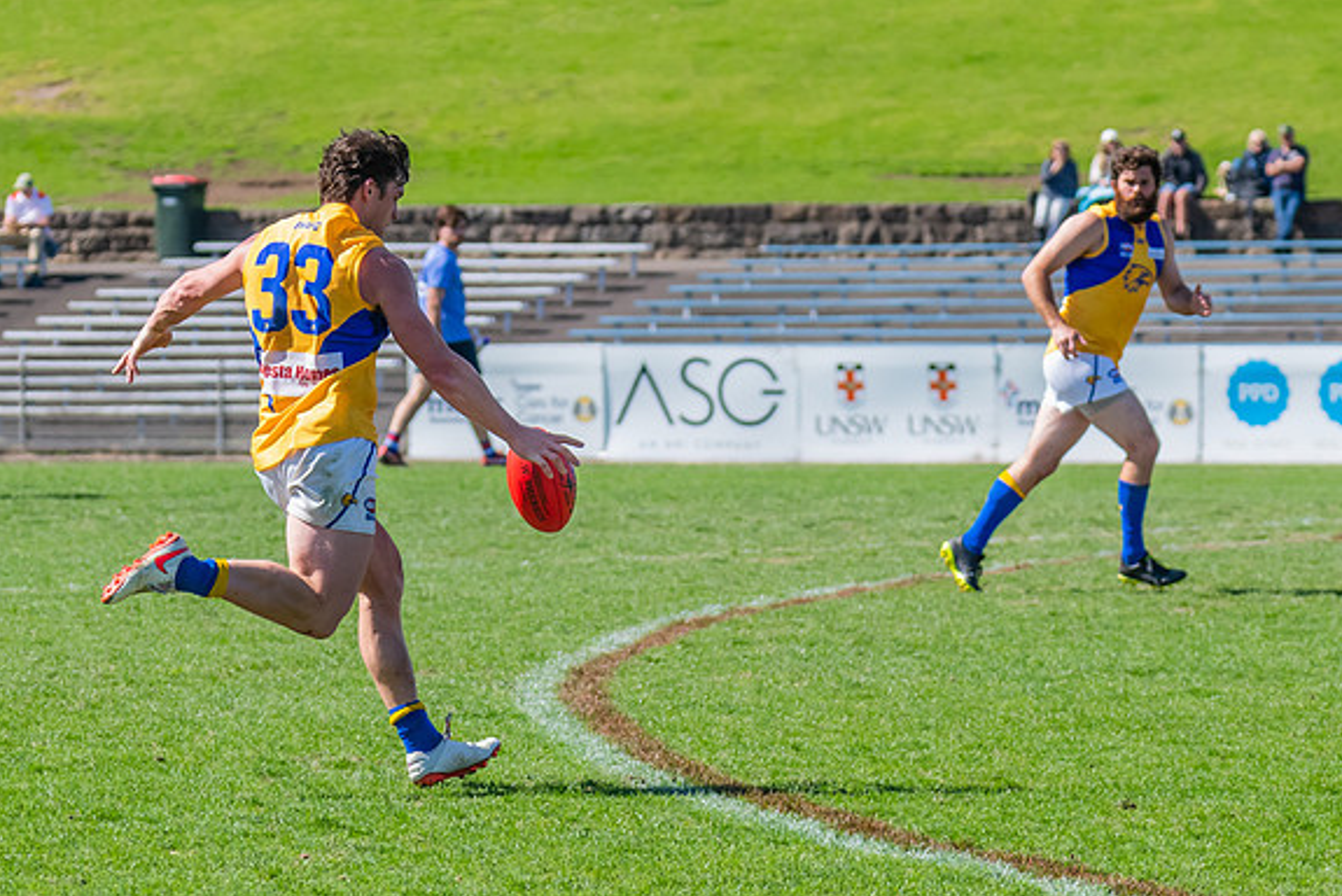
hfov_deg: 6.3
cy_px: 395
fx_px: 12270
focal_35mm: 329
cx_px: 321
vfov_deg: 4.2
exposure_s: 1/1600
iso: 800
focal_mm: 170
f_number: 7.1
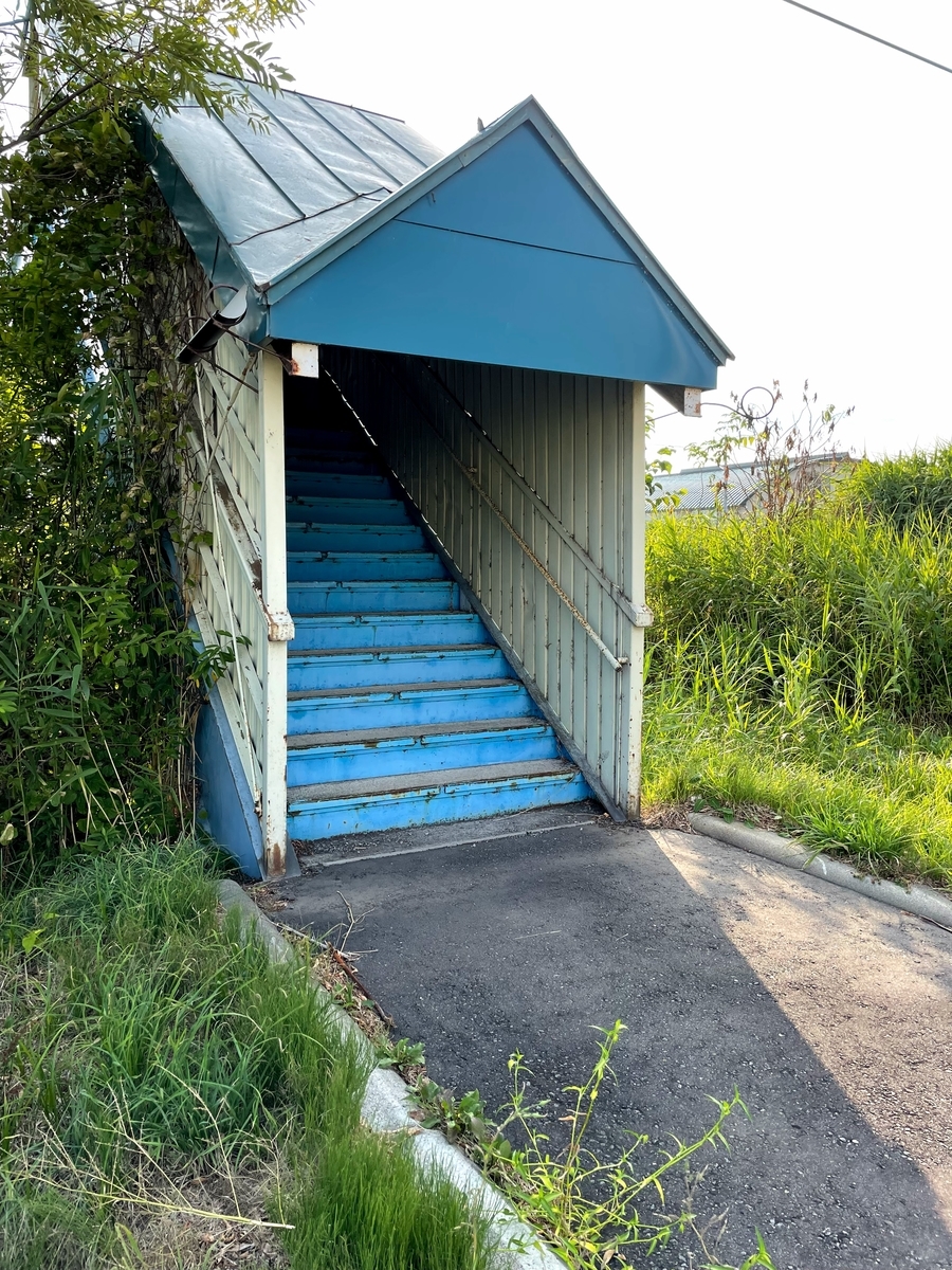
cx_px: 476
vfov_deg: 67.3
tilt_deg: -4.2
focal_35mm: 26
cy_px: 635
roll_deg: +0.2
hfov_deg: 53.1
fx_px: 953
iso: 32
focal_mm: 4.2
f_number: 1.6
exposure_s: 1/831
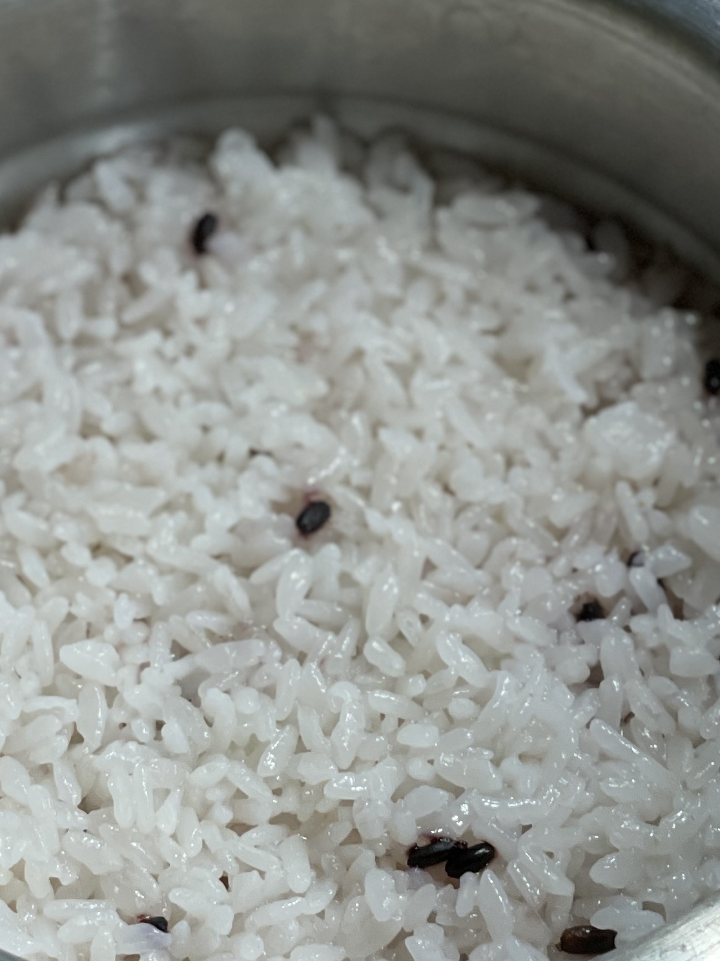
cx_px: 283
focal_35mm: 141
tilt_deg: -58.9
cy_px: 560
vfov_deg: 14.0
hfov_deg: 10.5
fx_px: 3911
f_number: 2
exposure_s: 1/40
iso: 125
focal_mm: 6
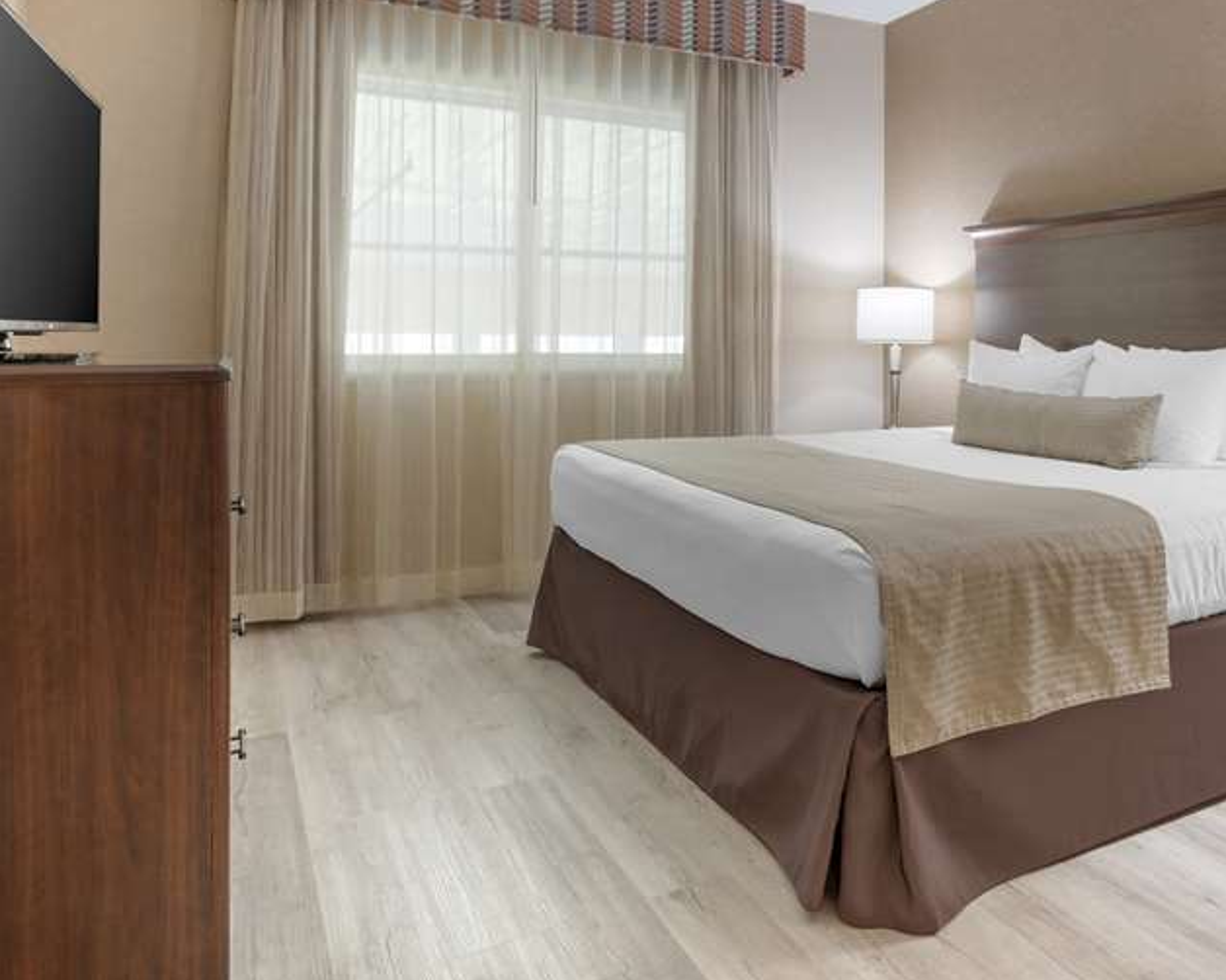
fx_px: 943
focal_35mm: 26
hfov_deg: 64.7
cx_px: 795
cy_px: 374
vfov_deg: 54.4
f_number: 10
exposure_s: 1/3
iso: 200
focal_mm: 17
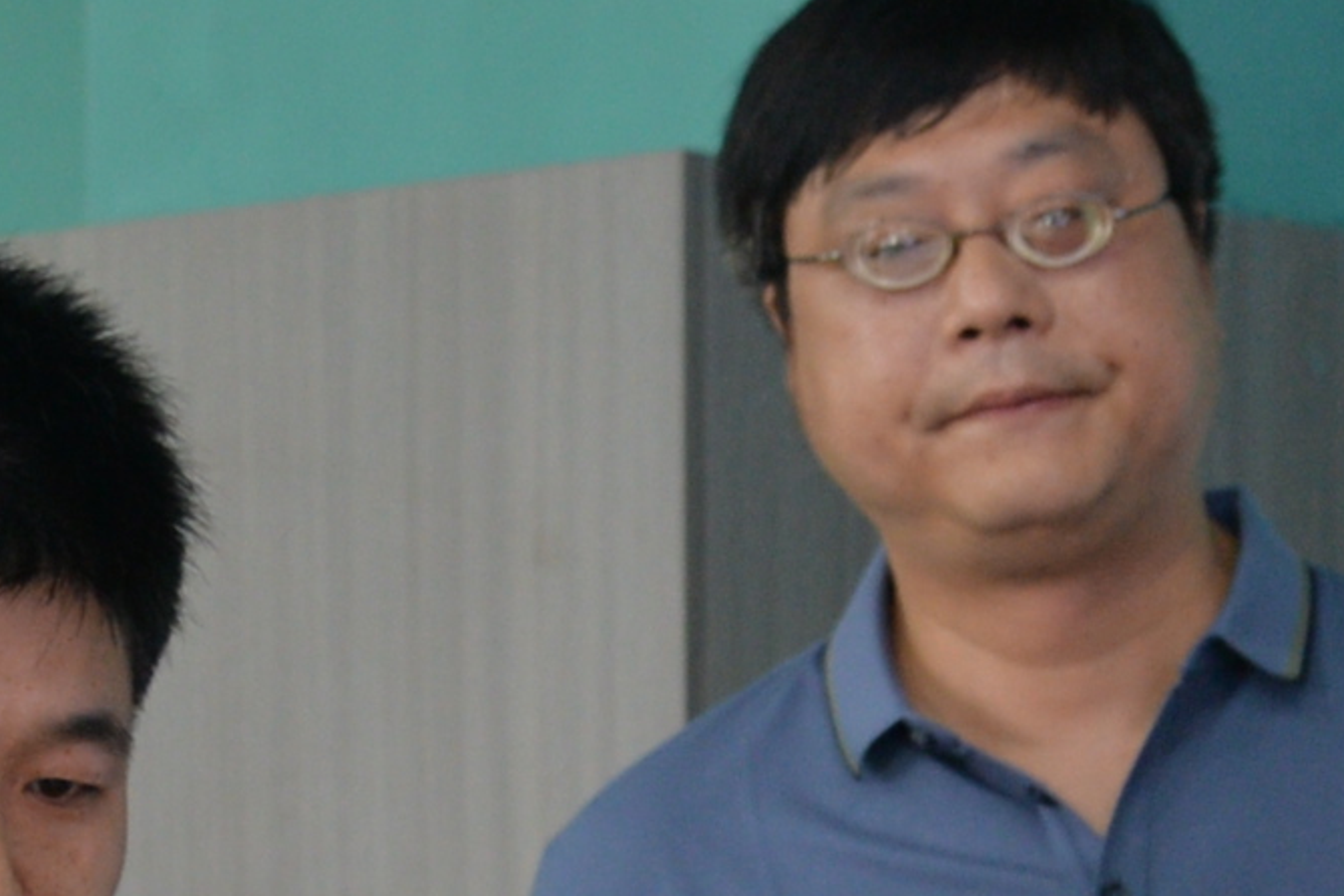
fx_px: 8810
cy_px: 1270
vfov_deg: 5.8
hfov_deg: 8.7
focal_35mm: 236
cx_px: 888
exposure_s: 1/60
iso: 500
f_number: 4
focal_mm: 35
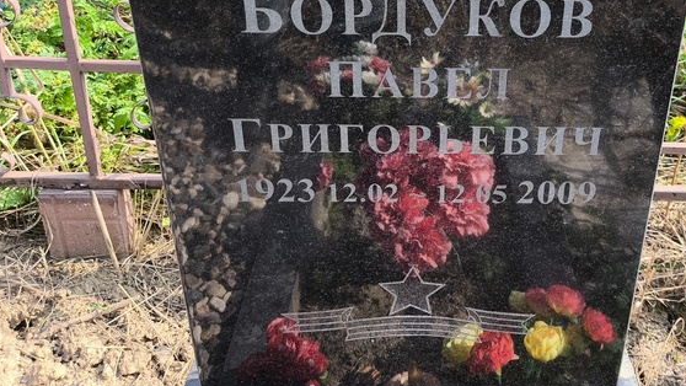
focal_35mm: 39
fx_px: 709
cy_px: 111
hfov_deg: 51.1
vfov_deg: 30.1
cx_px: 427
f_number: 1.7
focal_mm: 4.71
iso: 50
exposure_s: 1/507
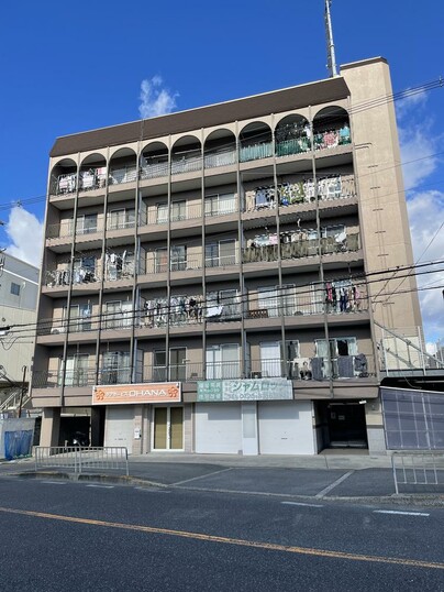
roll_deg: -0.3
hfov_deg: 53.1
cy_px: 296
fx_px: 444
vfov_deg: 67.3
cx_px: 222
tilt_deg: +15.1
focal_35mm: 26
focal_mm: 5.1
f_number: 1.6
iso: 32
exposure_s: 1/2488
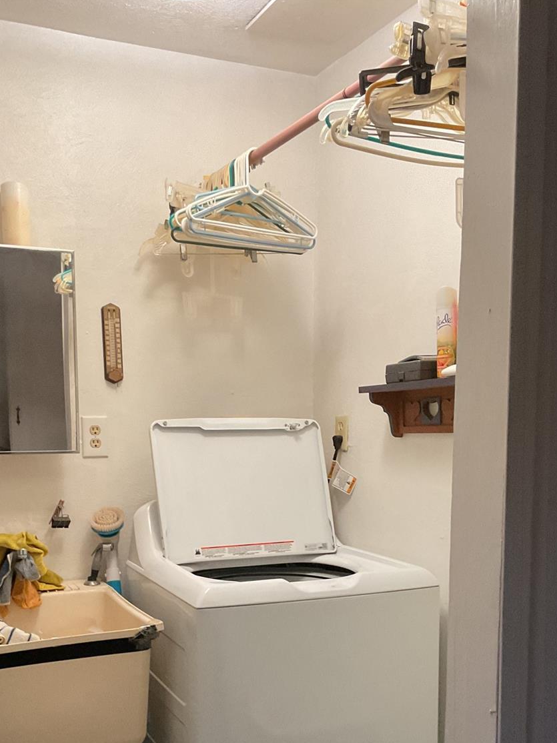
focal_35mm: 40
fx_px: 859
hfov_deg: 35.9
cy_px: 510
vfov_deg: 45.9
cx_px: 256
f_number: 1.8
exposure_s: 1/60
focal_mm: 3
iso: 160
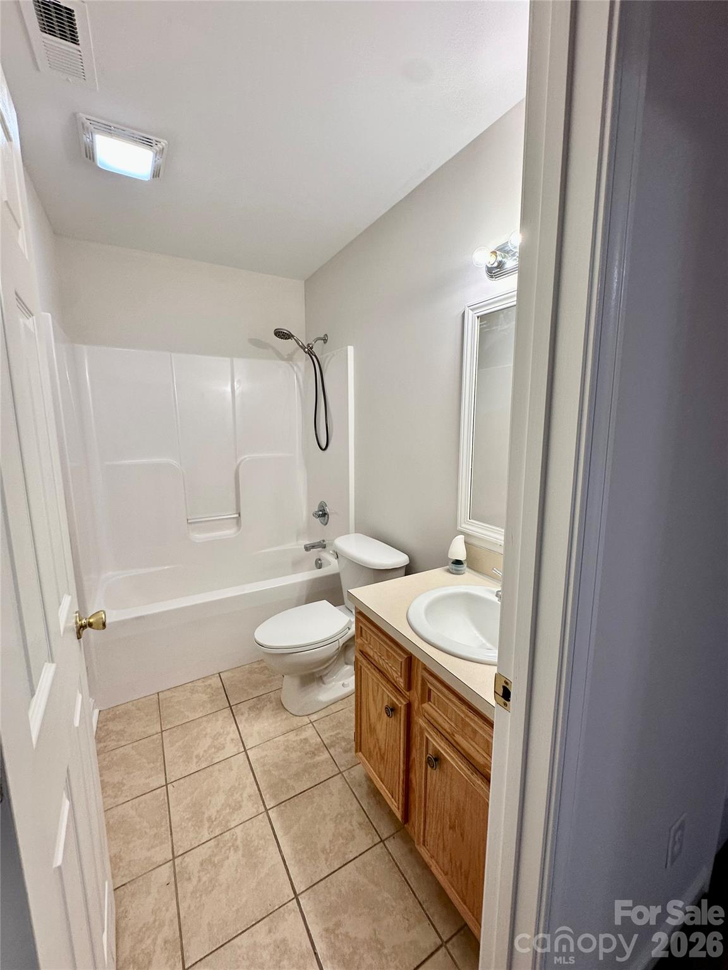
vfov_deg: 102.1
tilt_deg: -9.3
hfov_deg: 85.7
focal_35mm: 14
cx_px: 364
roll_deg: +0.1
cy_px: 485
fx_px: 393
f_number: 2.2
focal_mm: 2.22
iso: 100
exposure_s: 1/120
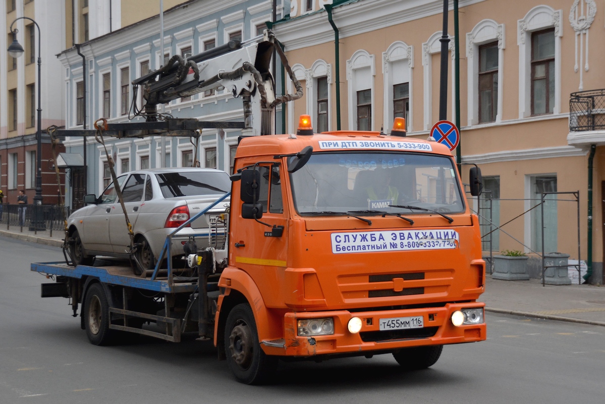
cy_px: 202
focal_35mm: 57
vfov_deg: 23.8
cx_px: 302
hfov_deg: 35.0
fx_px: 958
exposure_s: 1/1000
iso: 640
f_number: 4.2
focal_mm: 38
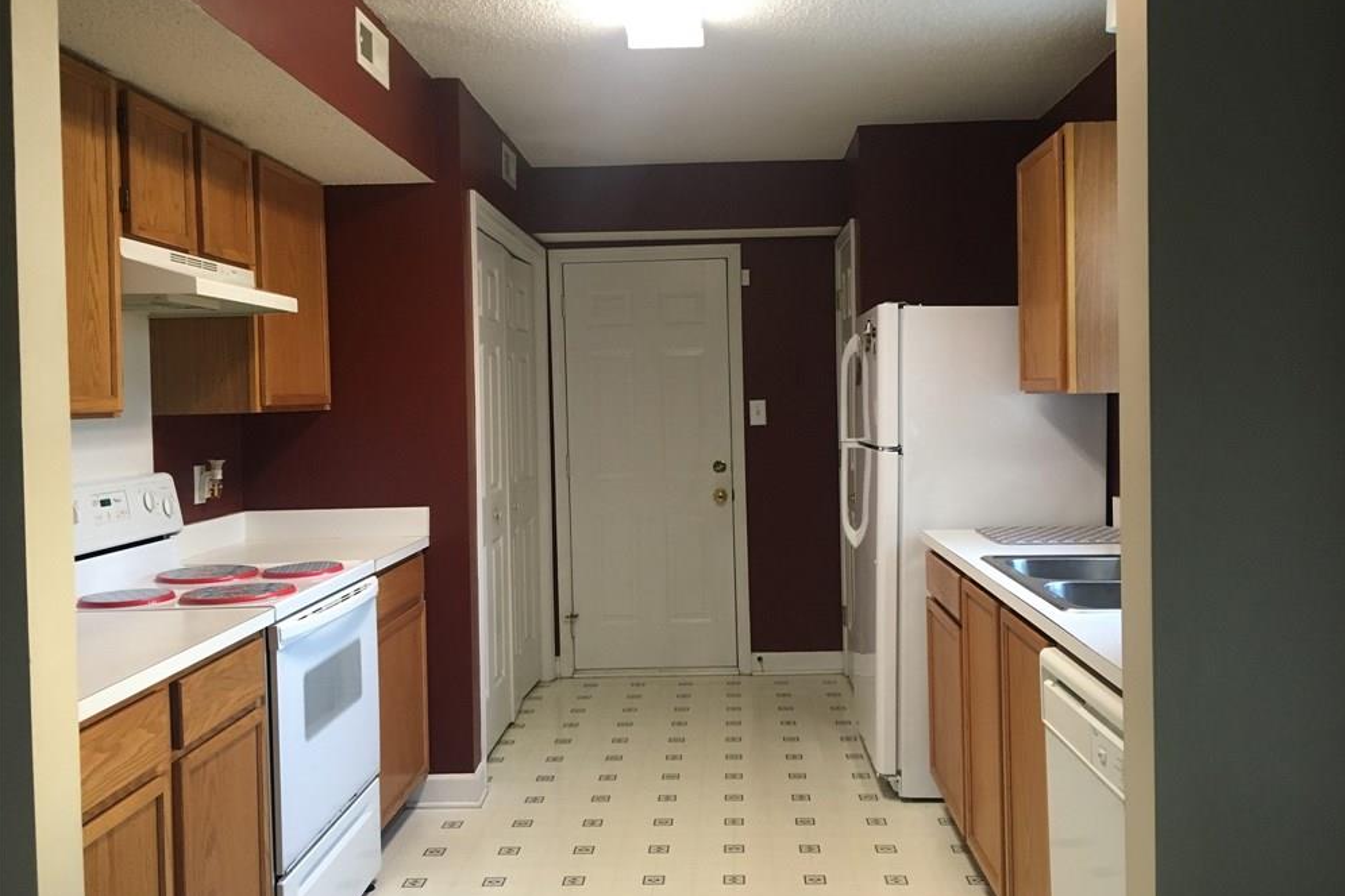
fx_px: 1158
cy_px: 417
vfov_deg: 42.3
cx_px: 687
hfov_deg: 60.3
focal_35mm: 31
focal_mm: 4.15
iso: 125
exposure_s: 1/30
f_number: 2.2
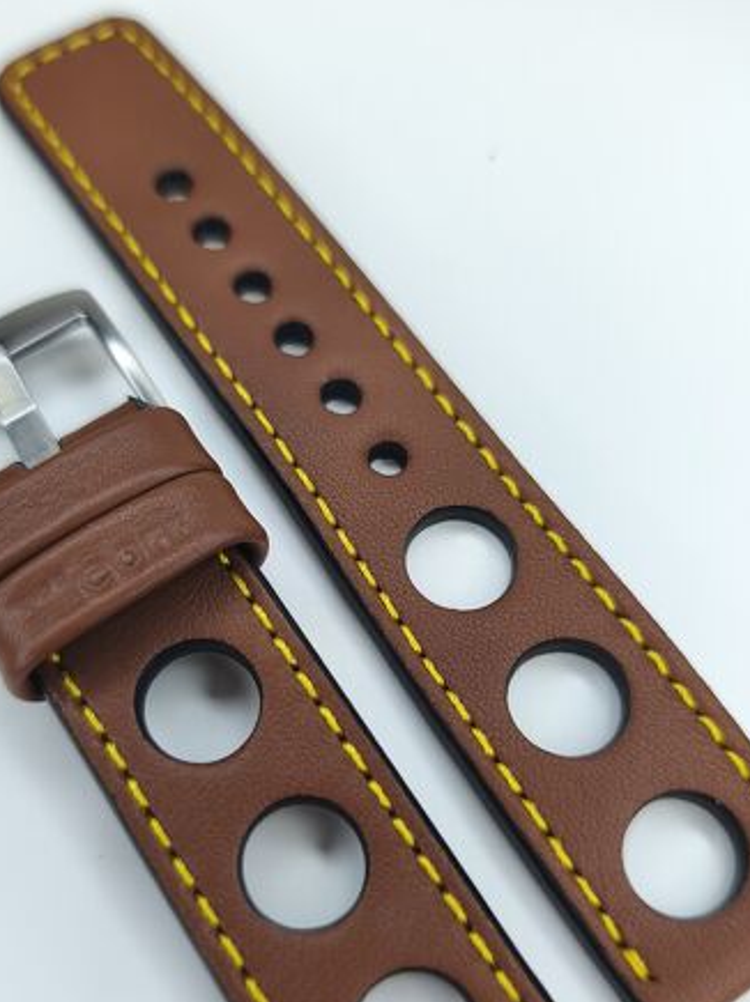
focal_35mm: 33
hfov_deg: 42.8
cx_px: 343
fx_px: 955
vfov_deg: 55.3
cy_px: 562
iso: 125
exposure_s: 1/99.9
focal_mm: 6.18
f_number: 1.65
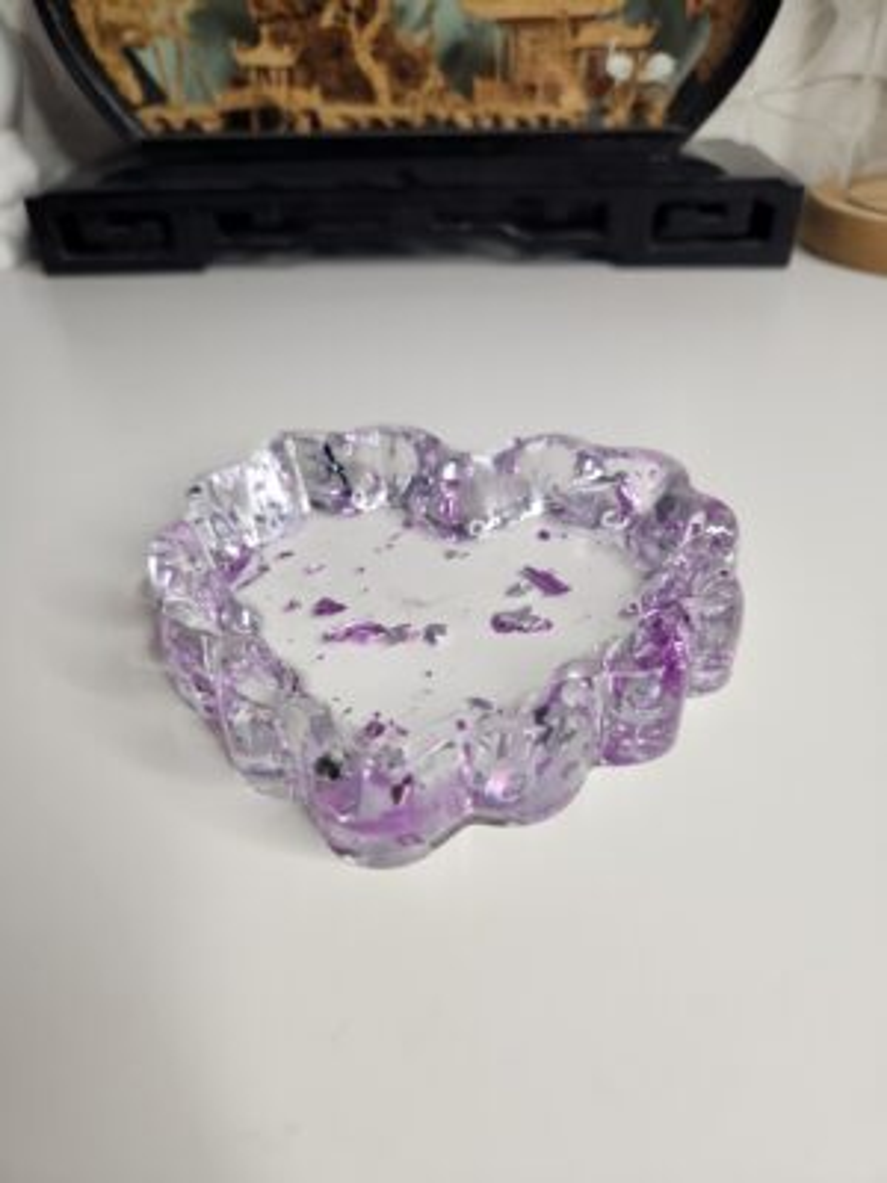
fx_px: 786
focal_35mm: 23
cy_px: 592
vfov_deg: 73.9
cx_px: 444
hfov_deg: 58.9
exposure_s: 1/100
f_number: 1.8
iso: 160
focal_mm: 5.4
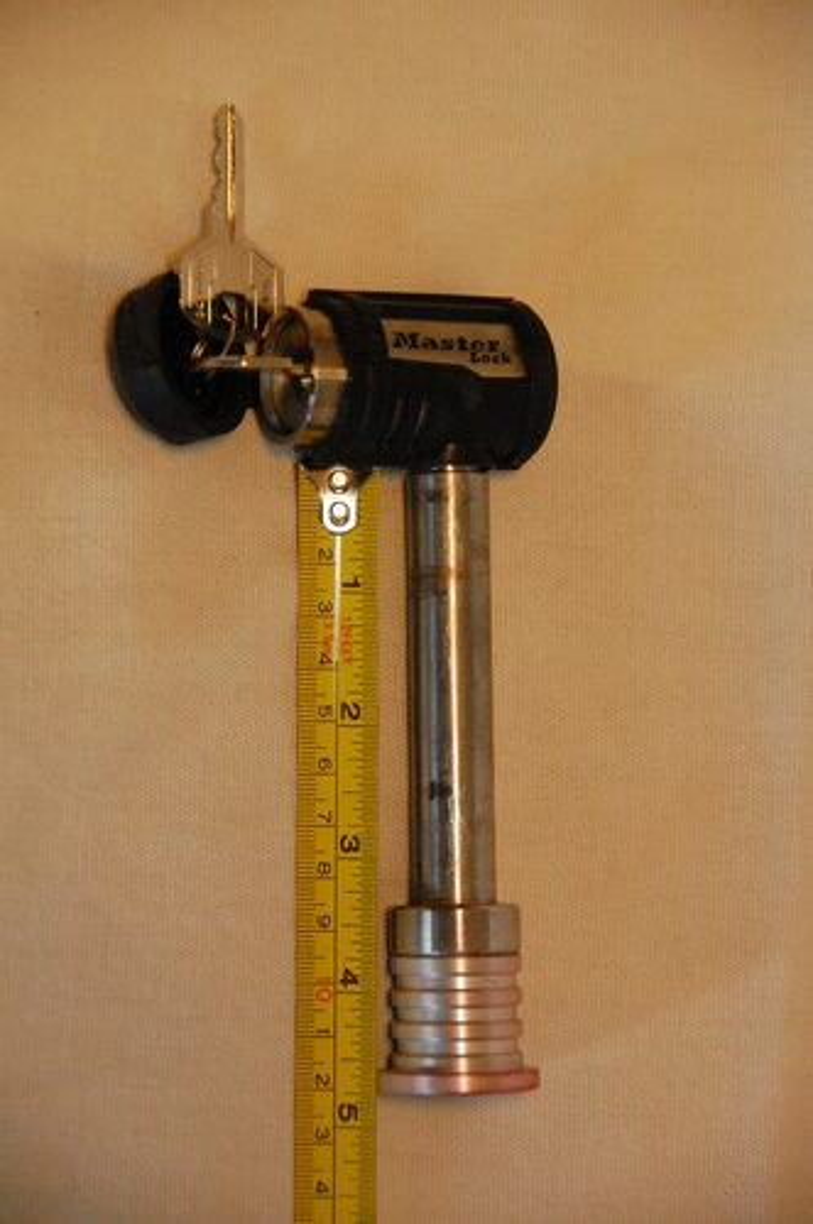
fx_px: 5350
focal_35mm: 158
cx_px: 406
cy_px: 612
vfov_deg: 13.1
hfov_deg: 8.7
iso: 1600
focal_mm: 105
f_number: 5.6
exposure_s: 1/80
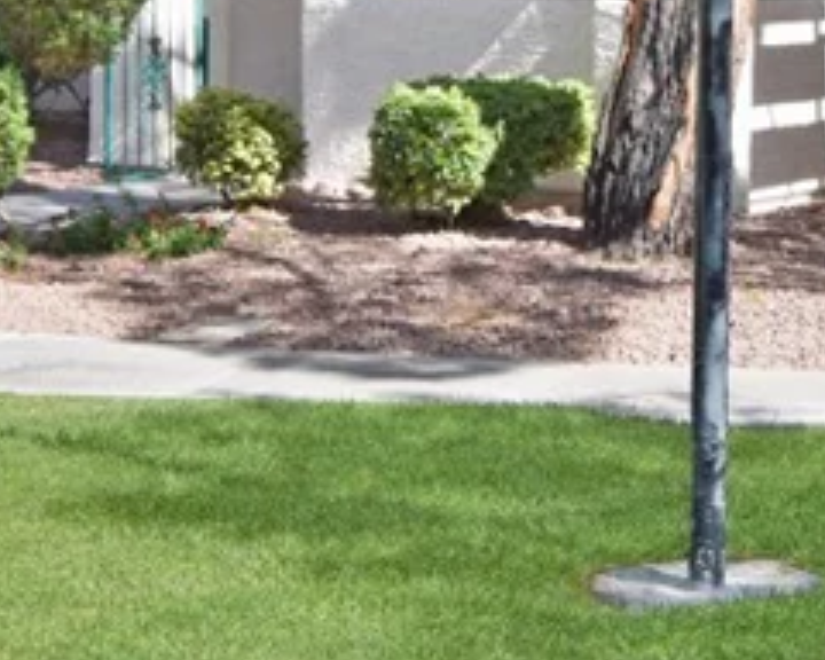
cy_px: -36
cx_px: 615
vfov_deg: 17.7
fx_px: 2051
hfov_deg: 22.5
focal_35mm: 84
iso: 400
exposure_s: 1/200
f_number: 8
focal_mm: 14
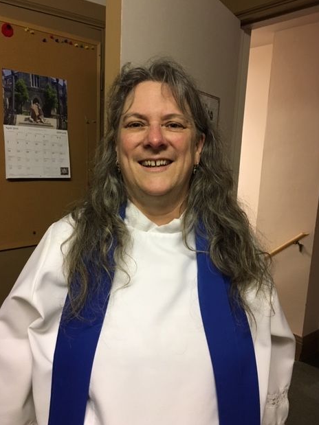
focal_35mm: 30
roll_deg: -1.7
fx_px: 369
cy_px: 218
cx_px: 161
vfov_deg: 60.0
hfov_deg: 46.8
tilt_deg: -8.6
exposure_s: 1/24
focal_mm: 4.15
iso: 200
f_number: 2.2
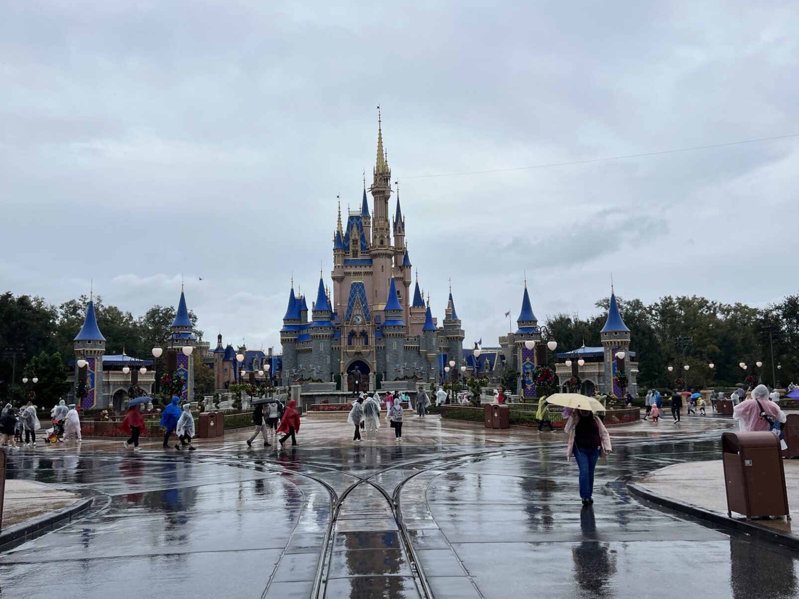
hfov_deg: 58.3
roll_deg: +0.0
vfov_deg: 45.5
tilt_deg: +3.2
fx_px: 716
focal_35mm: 31
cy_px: 297
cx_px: 394
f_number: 1.5
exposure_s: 1/3356
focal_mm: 5.7
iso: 50
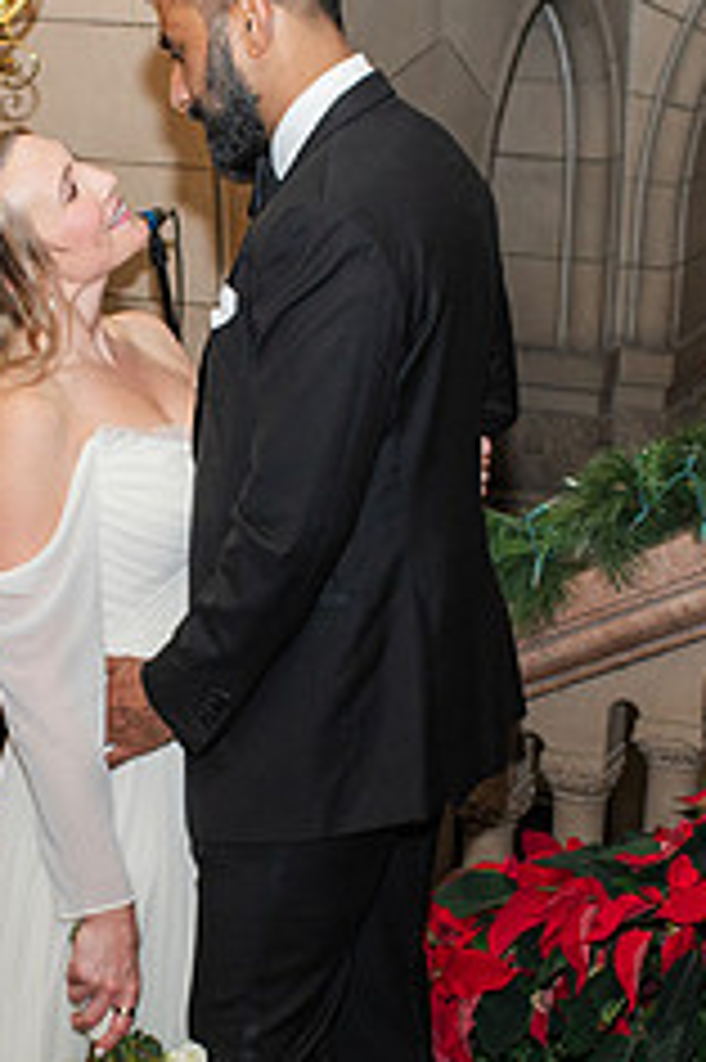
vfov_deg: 20.2
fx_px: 2975
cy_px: 676
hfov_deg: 13.4
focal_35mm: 101
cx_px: 82
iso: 1000
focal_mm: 35
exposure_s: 1/200
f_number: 4
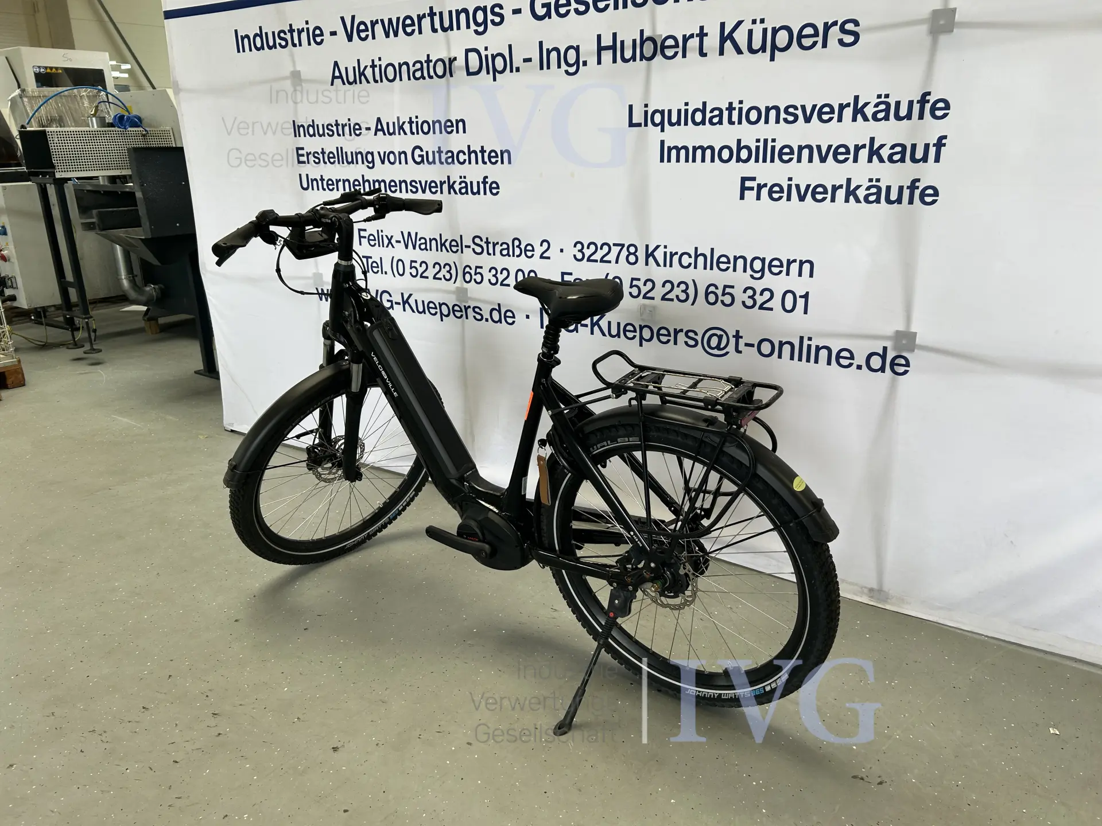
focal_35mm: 26
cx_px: 551
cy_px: 413
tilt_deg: -21.1
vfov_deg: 53.1
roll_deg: +0.2
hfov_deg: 67.3
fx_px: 828
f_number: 1.5
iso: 50
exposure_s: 1/121
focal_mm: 5.7
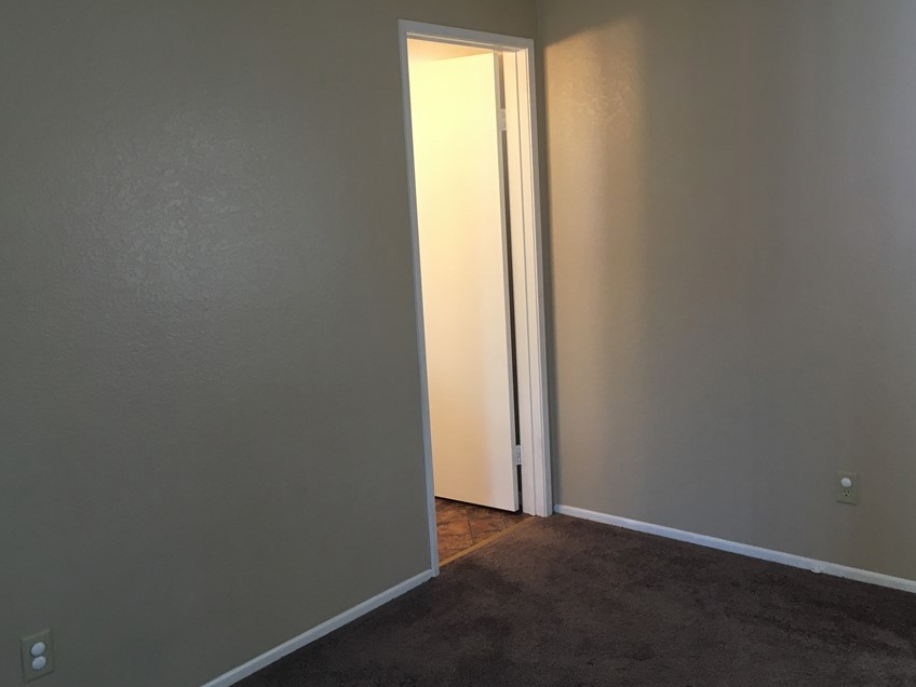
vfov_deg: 40.7
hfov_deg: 52.6
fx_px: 926
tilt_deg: -10.9
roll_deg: +3.0
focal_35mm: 35
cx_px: 491
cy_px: 333
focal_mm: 4.15
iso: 64
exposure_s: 1/30
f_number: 2.2
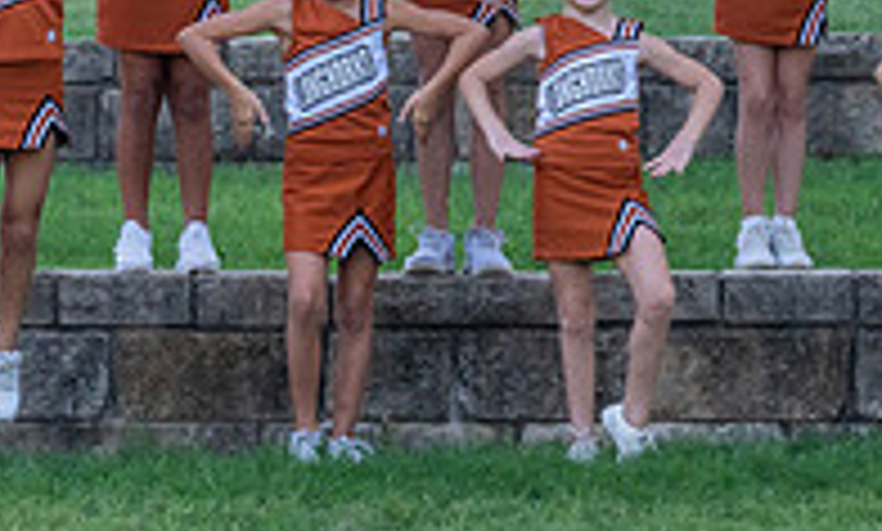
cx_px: 427
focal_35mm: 277
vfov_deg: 4.6
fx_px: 6591
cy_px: 71
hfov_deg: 7.7
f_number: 4
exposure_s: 1/1000
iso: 1600
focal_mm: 72
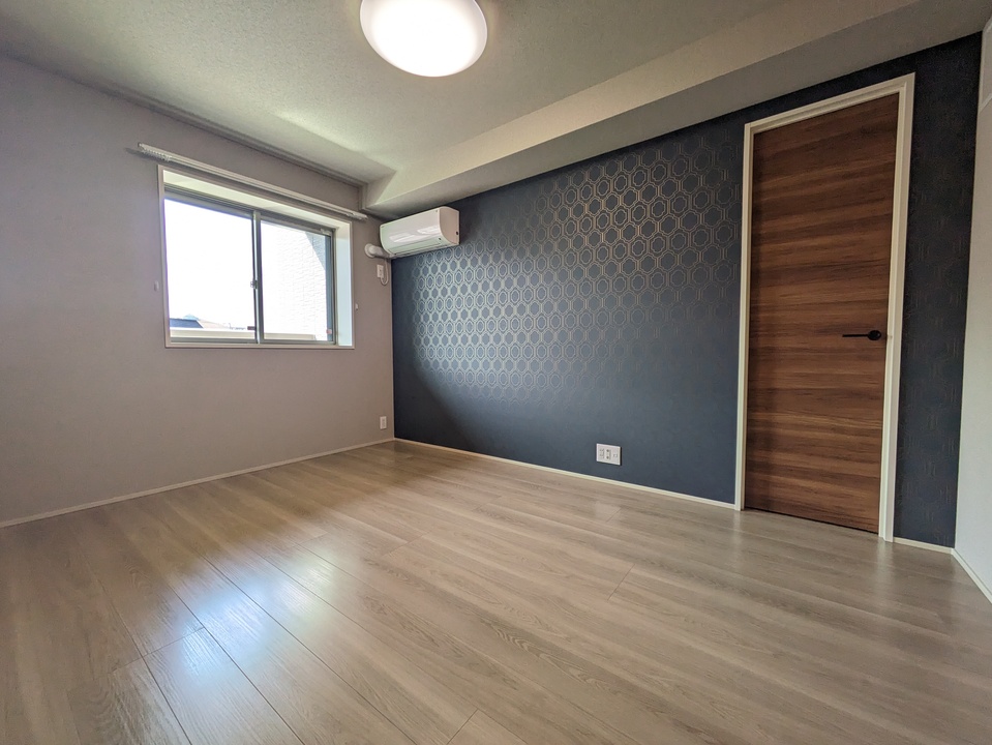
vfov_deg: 85.7
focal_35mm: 14
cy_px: 372
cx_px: 496
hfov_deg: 102.0
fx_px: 401
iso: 49
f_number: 2.2
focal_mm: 1.83
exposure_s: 1/184
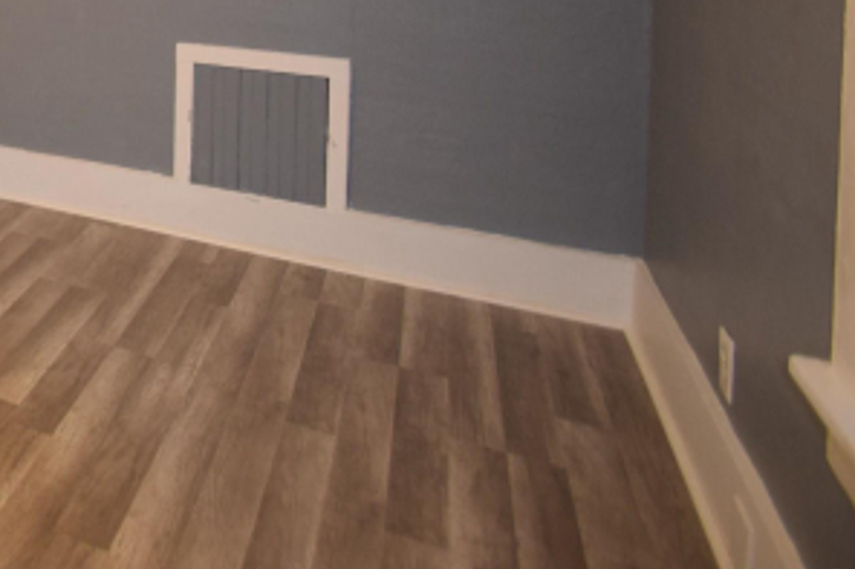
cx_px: -202
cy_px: -130
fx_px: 902
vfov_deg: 29.6
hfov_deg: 36.9
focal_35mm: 38
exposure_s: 1/80
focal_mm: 10
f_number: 4
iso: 800
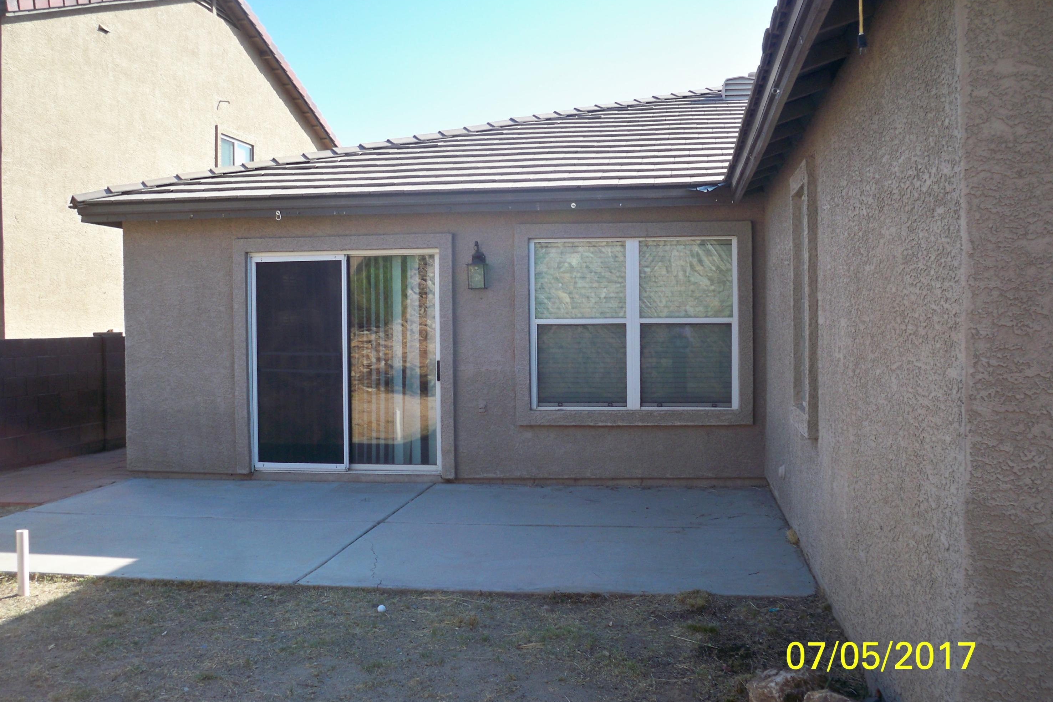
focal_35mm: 37
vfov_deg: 35.9
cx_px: 524
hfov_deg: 51.9
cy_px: 357
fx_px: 1082
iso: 80
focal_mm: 6.3
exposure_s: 1/320
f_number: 3.1
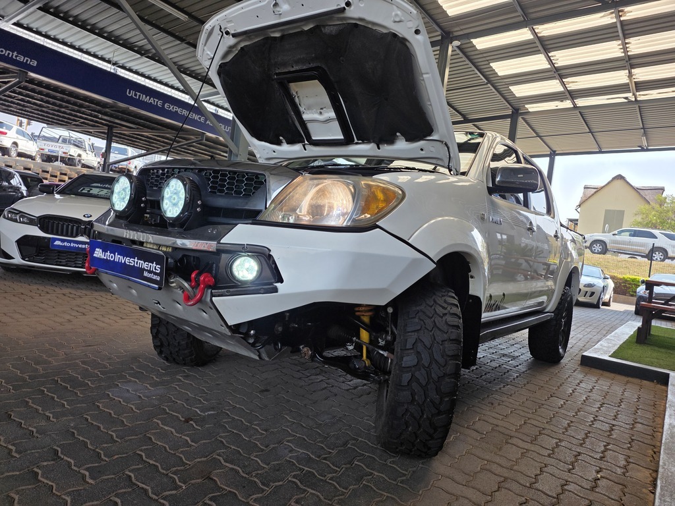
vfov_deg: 58.9
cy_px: 253
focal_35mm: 23
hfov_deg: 73.9
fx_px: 448
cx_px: 338
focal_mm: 6.25
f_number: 1.7
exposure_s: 1/359
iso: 25
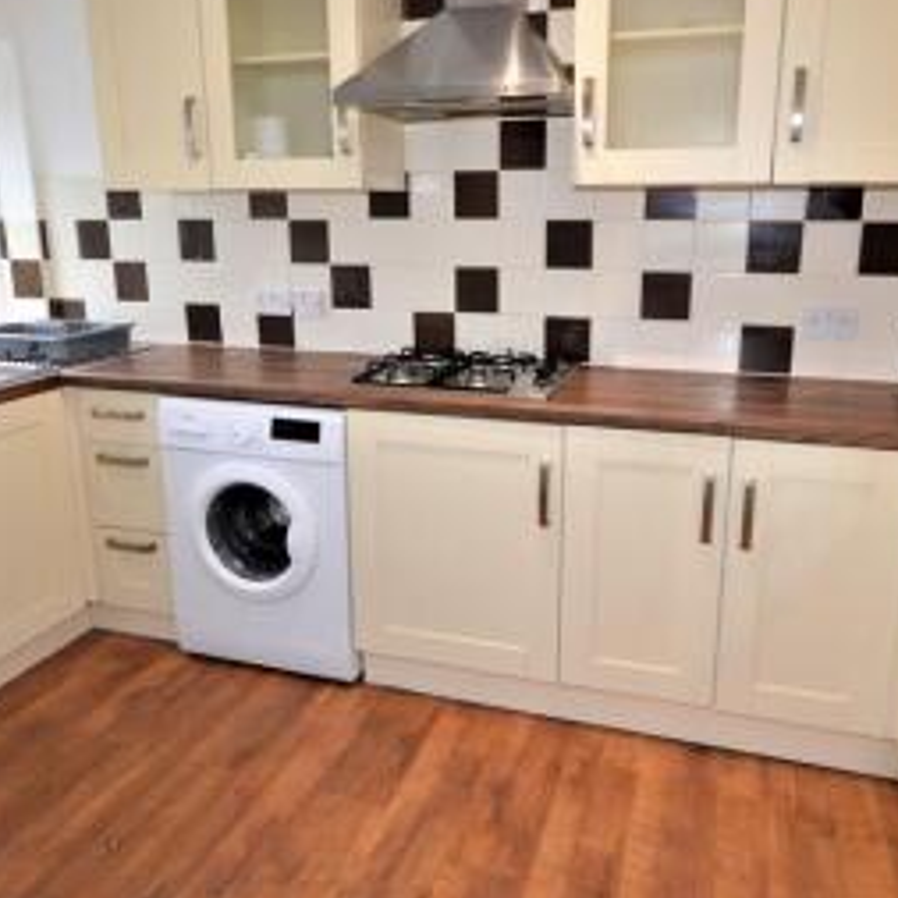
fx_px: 704
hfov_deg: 64.9
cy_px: 392
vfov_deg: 64.8
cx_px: 483
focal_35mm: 24
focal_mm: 10
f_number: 4
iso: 450
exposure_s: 1/60
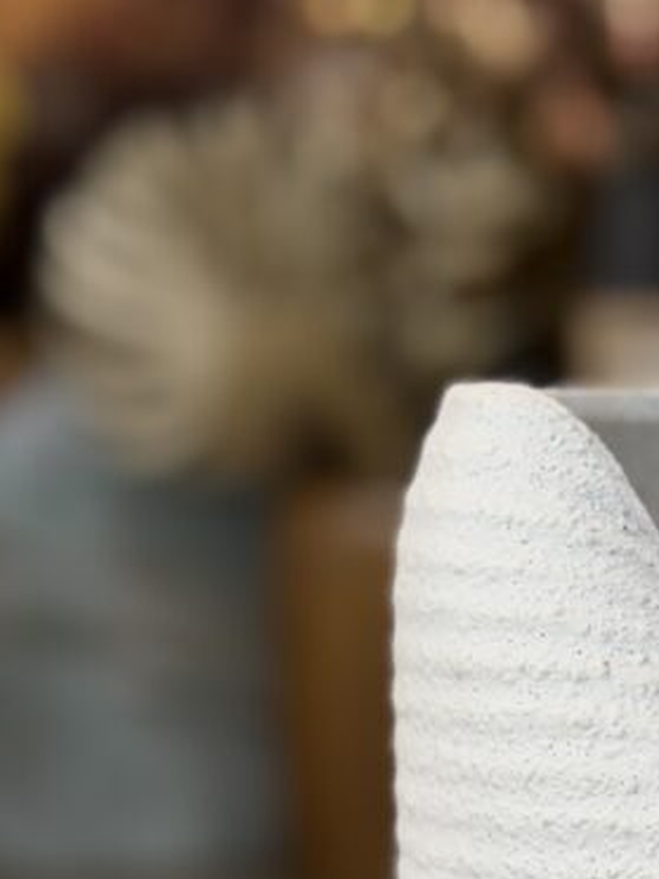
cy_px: 1059
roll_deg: -0.4
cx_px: 813
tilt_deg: -11.8
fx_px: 3351
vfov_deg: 14.5
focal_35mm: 132
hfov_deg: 11.0
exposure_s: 1/60
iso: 50
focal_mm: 6.76
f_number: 1.78
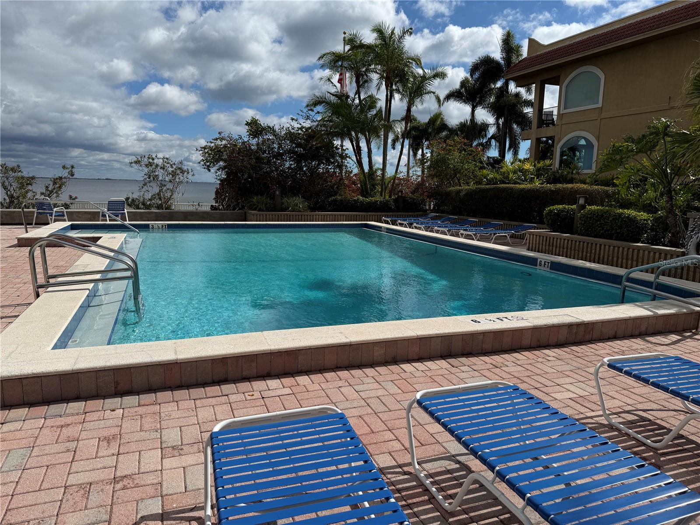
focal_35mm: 24
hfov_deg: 71.6
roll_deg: -0.7
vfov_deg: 56.8
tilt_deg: -8.8
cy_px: 262
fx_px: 485
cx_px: 350
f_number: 1.78
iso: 80
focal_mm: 6.76
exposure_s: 1/11905
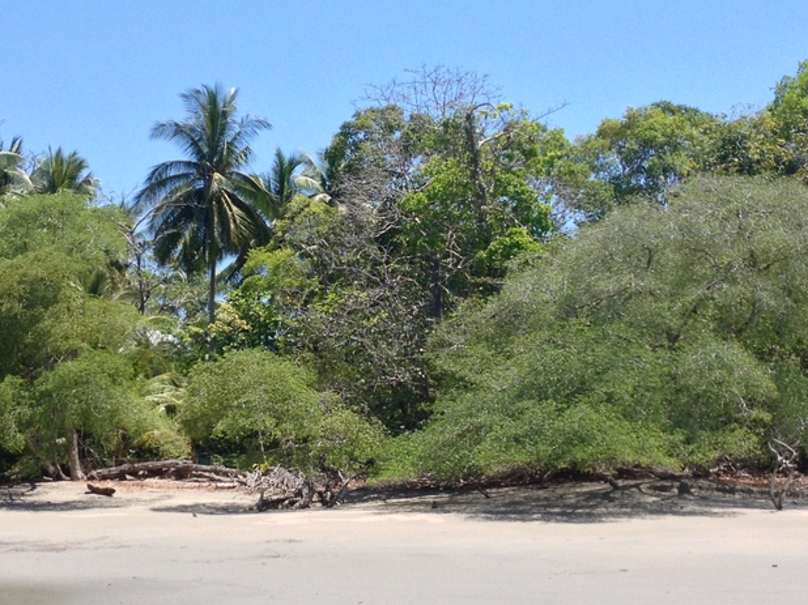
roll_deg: +0.1
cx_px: 405
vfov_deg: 21.6
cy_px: 370
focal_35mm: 68
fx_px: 1587
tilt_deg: +2.9
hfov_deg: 28.6
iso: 50
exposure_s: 1/1227
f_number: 2.4
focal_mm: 4.28
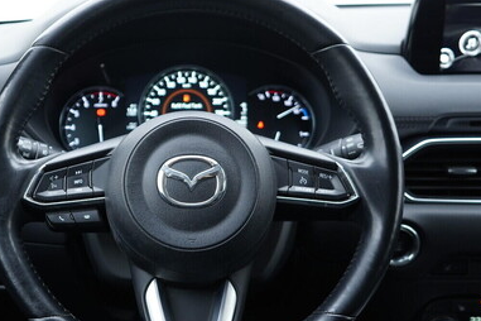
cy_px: 180
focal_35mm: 52
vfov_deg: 26.0
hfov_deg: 37.9
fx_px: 695
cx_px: 169
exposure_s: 1/40
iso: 320
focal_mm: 24
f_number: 2.8
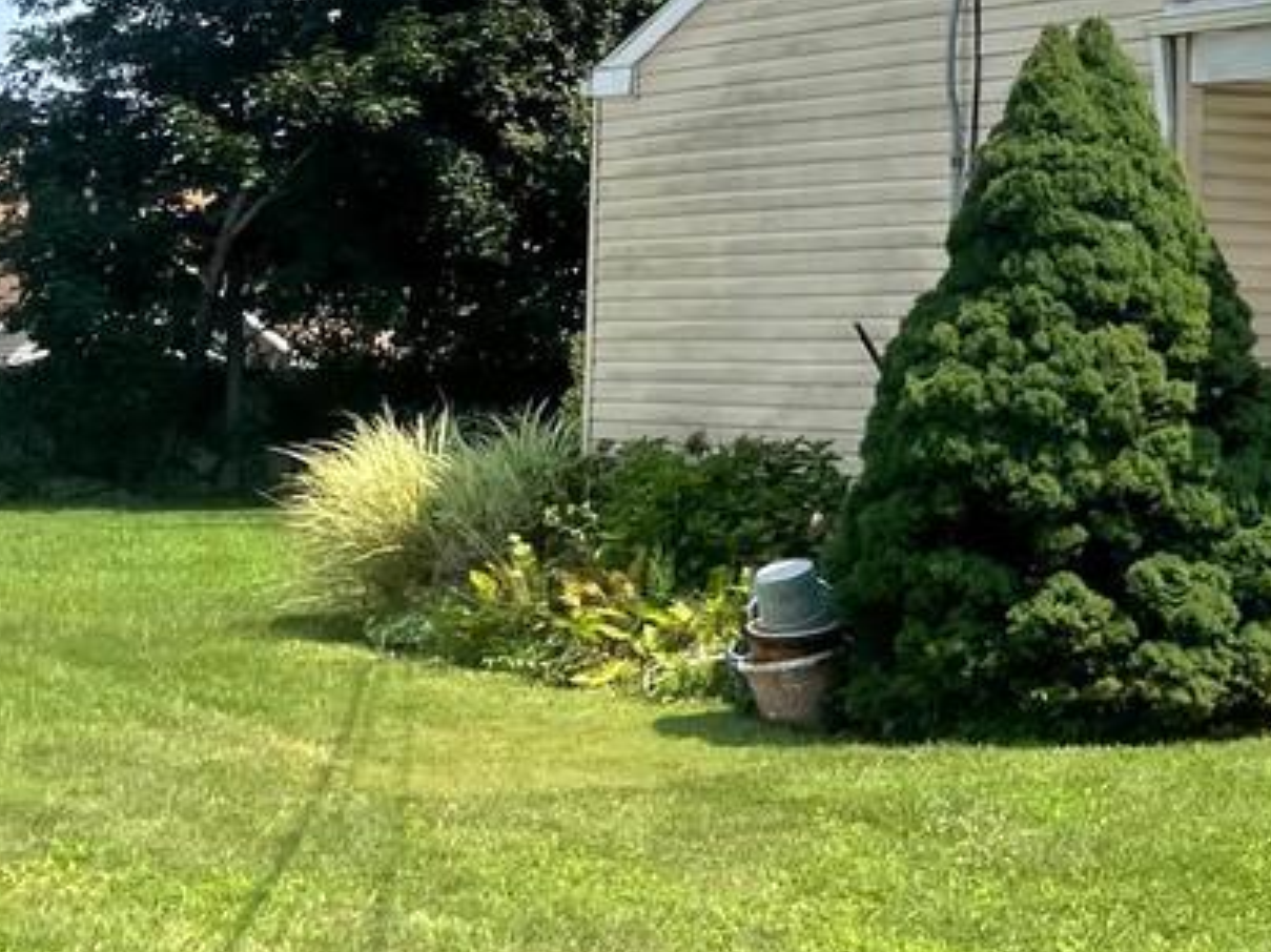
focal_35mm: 93
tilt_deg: +3.7
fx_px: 3414
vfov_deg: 15.7
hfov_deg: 18.4
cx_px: 1968
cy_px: 120
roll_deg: -0.5
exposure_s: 1/2959
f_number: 1.6
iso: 32
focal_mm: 4.2
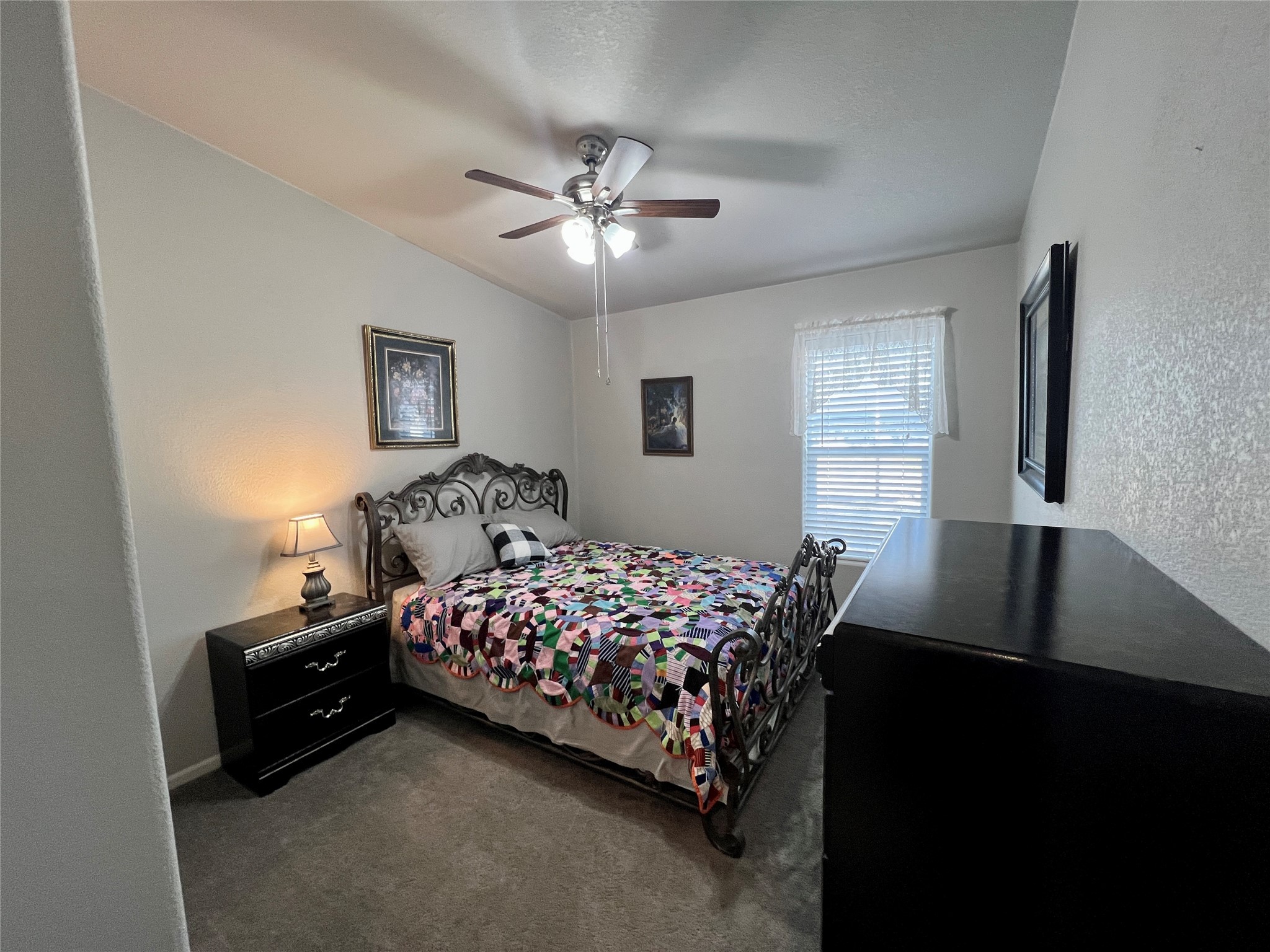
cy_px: 476
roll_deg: +0.6
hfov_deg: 106.2
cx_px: 635
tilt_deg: -7.1
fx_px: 477
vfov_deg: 89.9
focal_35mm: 13
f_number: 1.8
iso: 160
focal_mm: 1.57
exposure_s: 1/60
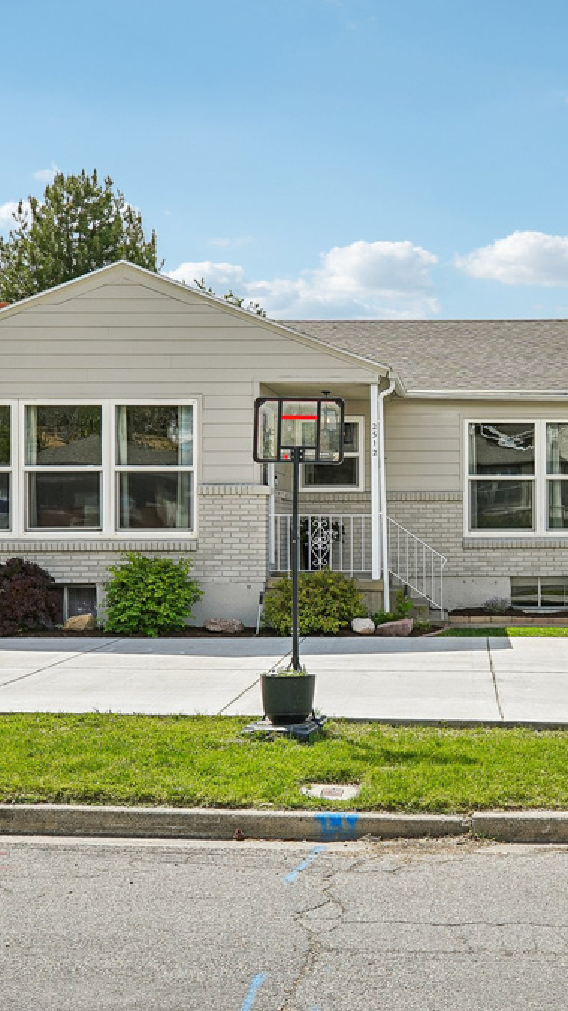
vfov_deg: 44.6
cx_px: 484
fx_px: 1232
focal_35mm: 46
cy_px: 509
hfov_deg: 25.3
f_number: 8
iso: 100
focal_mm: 29
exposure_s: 1/250
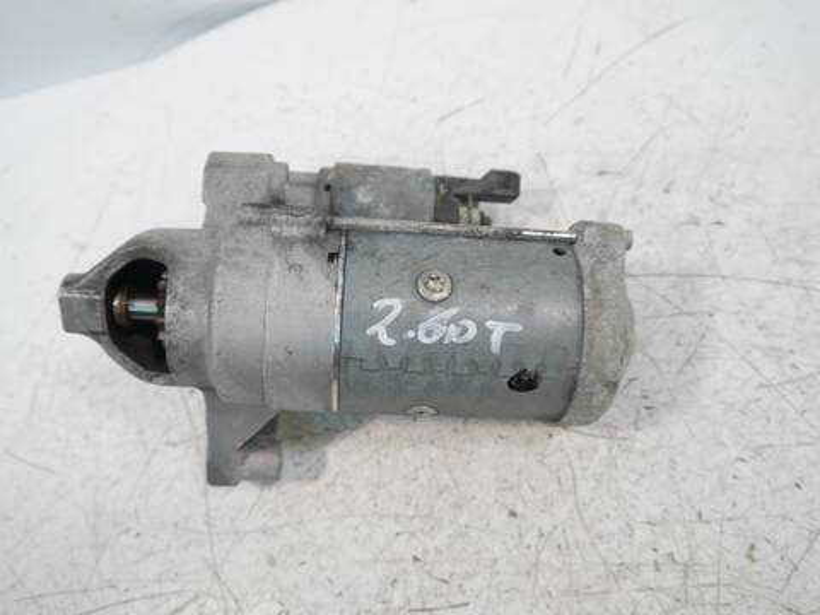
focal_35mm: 30
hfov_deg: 60.0
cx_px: 410
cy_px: 308
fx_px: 711
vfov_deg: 46.8
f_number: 3.5
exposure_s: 1/60
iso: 500
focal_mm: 15
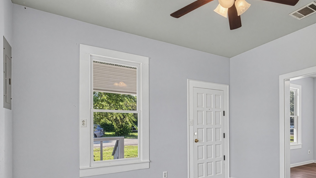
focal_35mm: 24
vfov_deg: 46.5
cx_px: 212
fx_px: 201
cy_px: 127
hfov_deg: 73.8
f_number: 4
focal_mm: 17
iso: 100
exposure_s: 1/6
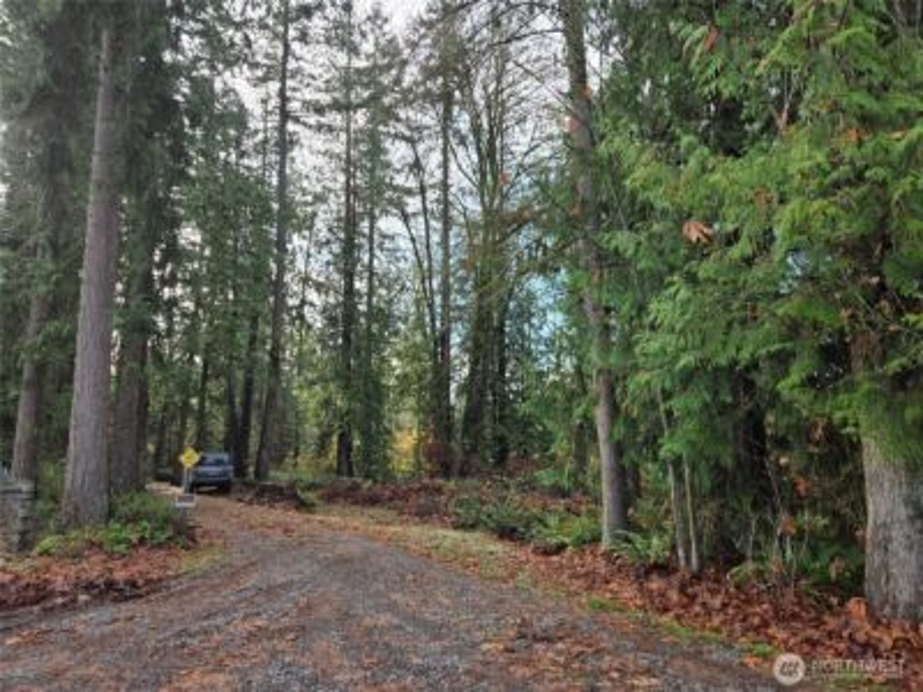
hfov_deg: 73.9
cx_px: 462
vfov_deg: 58.9
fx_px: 613
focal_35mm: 23
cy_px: 346
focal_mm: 5.4
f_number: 1.8
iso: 25
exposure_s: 1/433
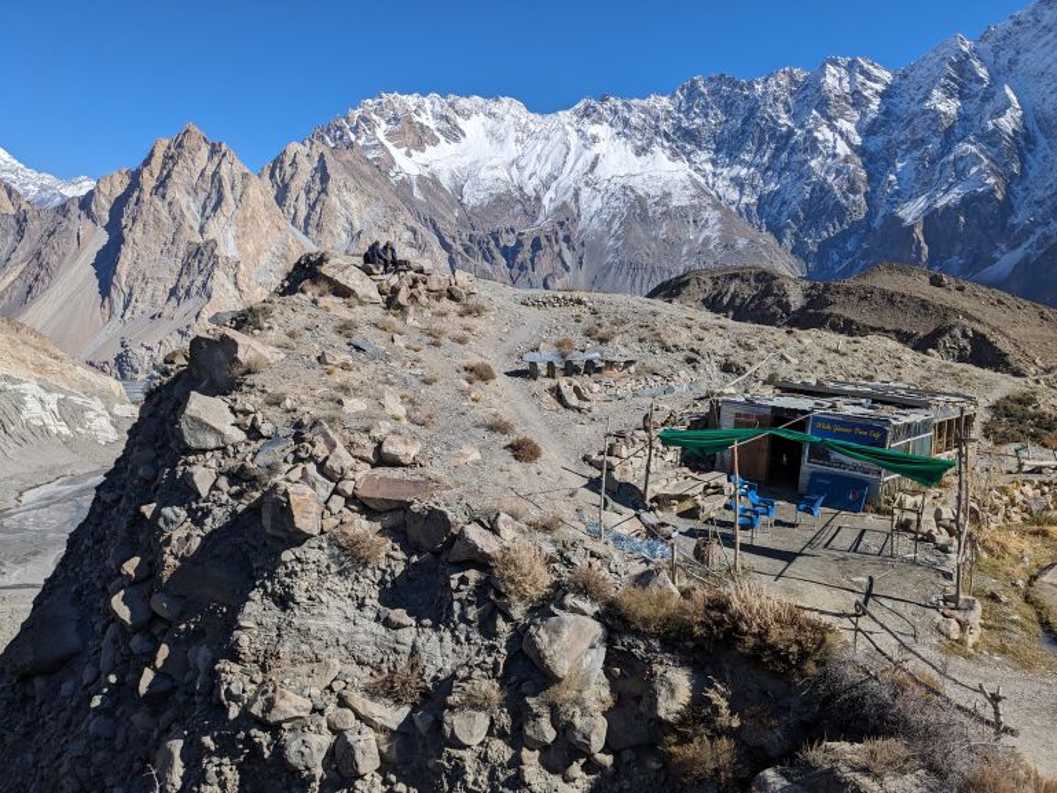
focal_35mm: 27
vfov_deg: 51.4
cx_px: 528
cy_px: 396
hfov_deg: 65.3
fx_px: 825
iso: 67
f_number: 1.73
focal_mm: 4.38
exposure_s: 1/7812
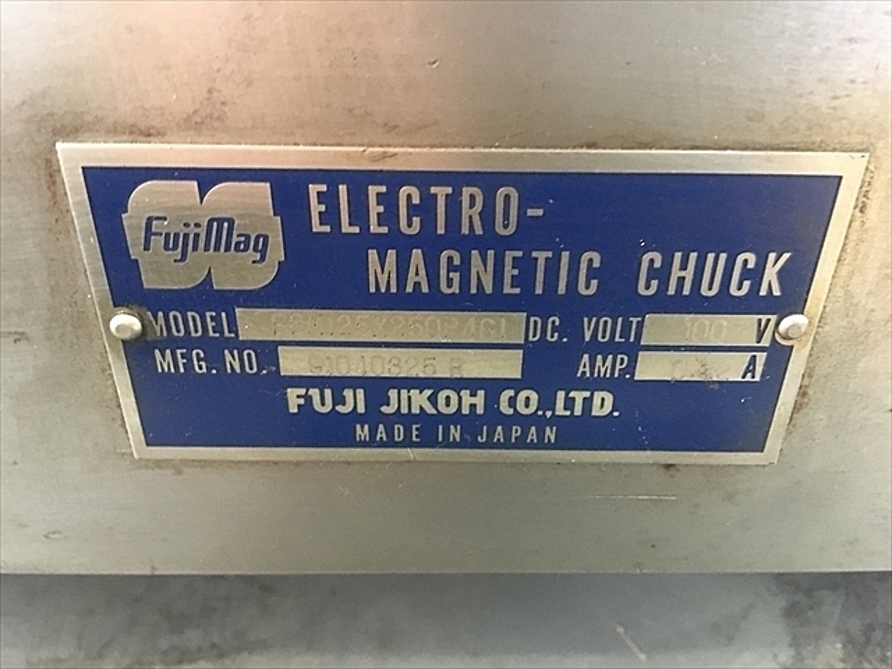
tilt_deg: -35.1
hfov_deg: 61.7
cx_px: 446
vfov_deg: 48.2
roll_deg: -0.5
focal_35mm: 29
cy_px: 334
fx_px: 747
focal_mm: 4.15
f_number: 2.2
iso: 320
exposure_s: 1/15
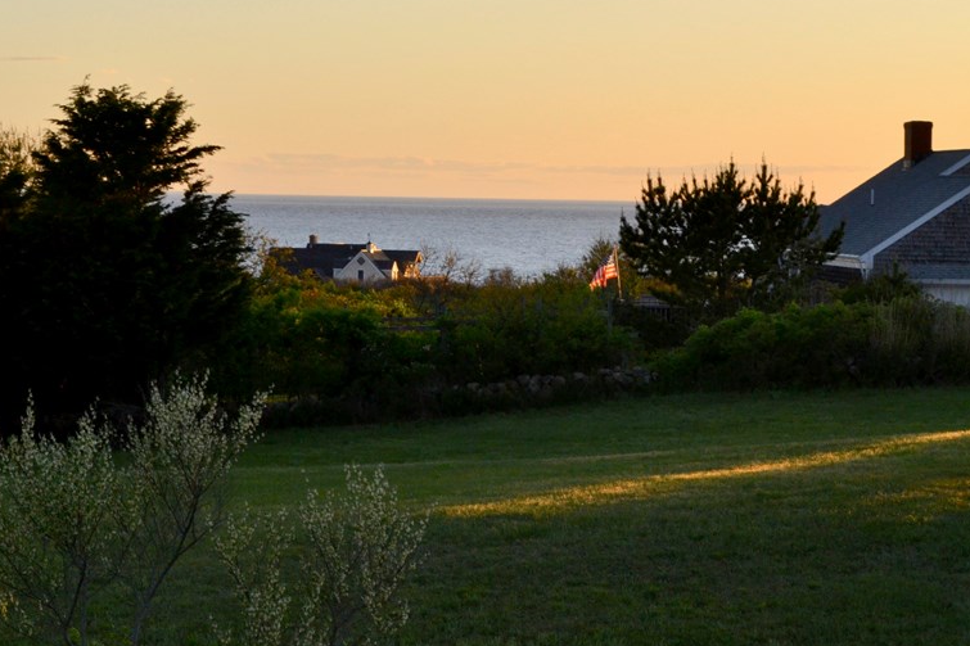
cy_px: 271
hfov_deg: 17.2
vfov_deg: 11.5
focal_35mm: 119
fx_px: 3198
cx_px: 504
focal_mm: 55
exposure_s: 1/200
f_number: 13
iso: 400
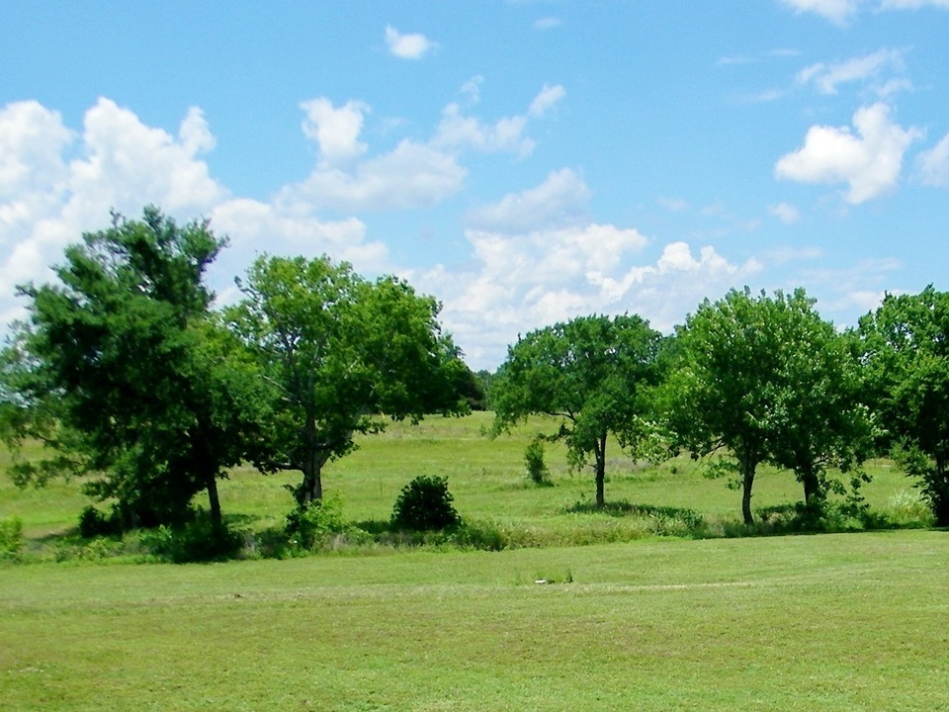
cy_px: 629
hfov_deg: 33.9
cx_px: 664
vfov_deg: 25.4
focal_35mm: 56
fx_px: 1535
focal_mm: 5
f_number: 7
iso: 80
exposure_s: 1/320
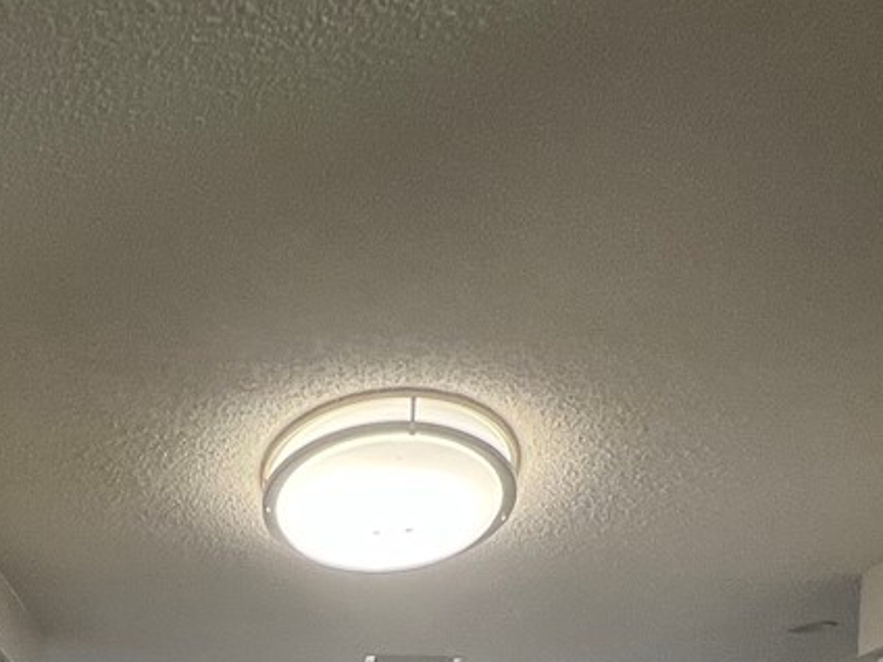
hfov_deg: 38.5
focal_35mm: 49
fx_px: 1250
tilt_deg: -6.1
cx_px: 306
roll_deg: +0.6
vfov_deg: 21.9
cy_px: 1110
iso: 80
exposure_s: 1/120
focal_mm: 1.57
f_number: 1.8
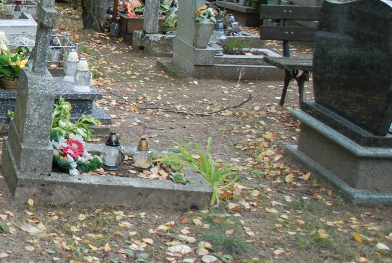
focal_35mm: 79
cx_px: -152
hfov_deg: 22.3
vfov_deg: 17.2
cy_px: 51
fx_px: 861
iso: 200
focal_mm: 18
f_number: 5.6
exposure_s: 1/125
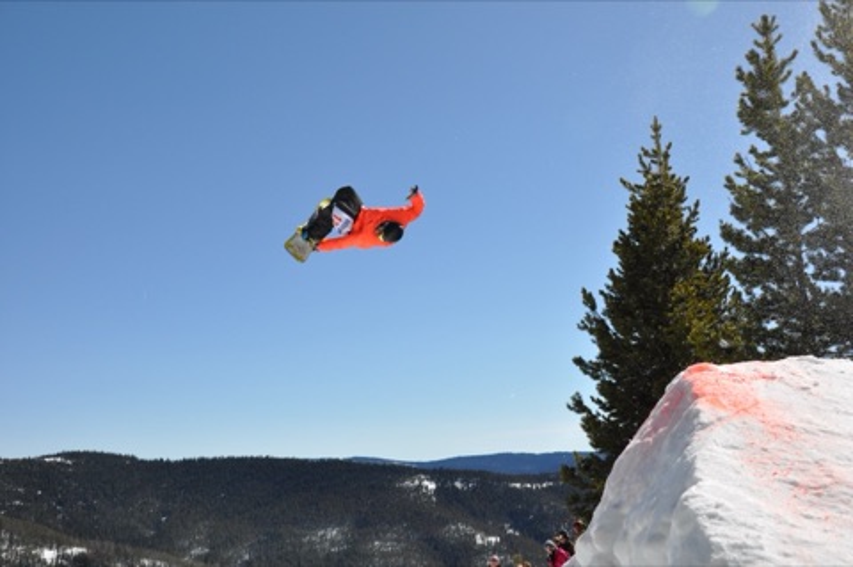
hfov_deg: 51.3
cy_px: 284
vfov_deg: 35.4
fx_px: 888
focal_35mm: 38
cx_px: 426
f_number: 11
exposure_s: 1/500
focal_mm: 25
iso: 200
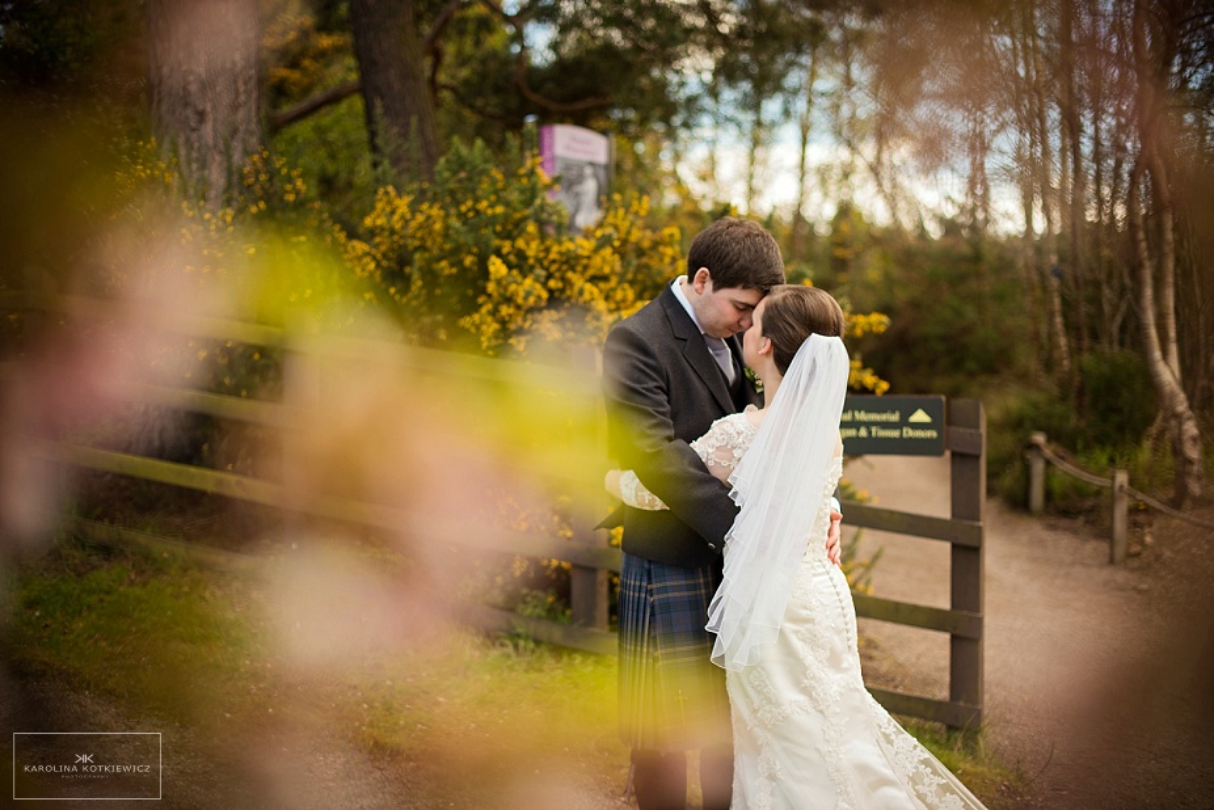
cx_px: 607
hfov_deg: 39.6
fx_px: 1687
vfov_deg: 27.0
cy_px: 405
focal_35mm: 50
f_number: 2
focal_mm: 50
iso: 100
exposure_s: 1/640
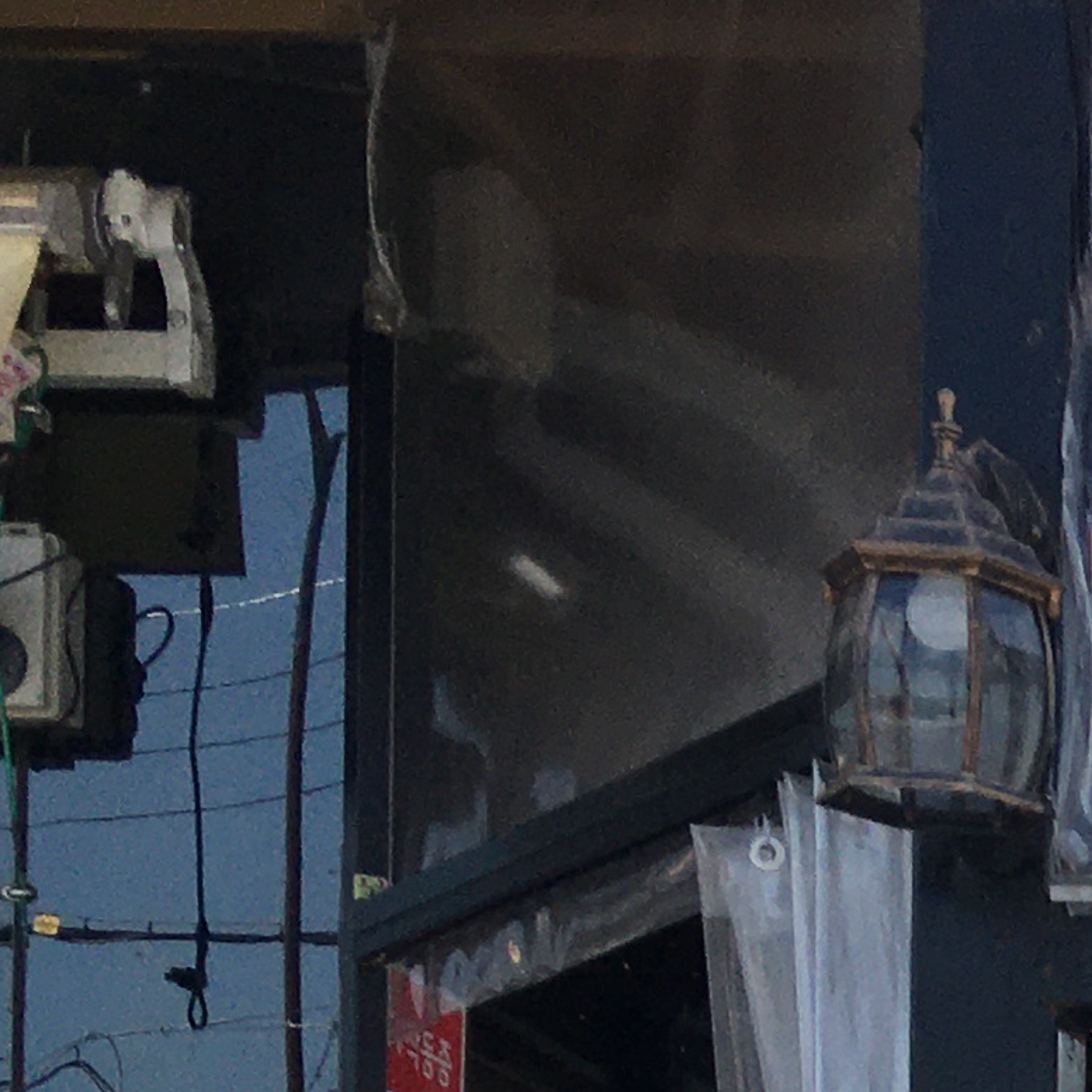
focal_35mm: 133
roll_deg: -1.1
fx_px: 4747
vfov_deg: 12.0
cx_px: 2410
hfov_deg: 11.4
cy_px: 1983
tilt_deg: +2.4
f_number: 2.2
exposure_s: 1/1241
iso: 25
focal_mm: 4.15
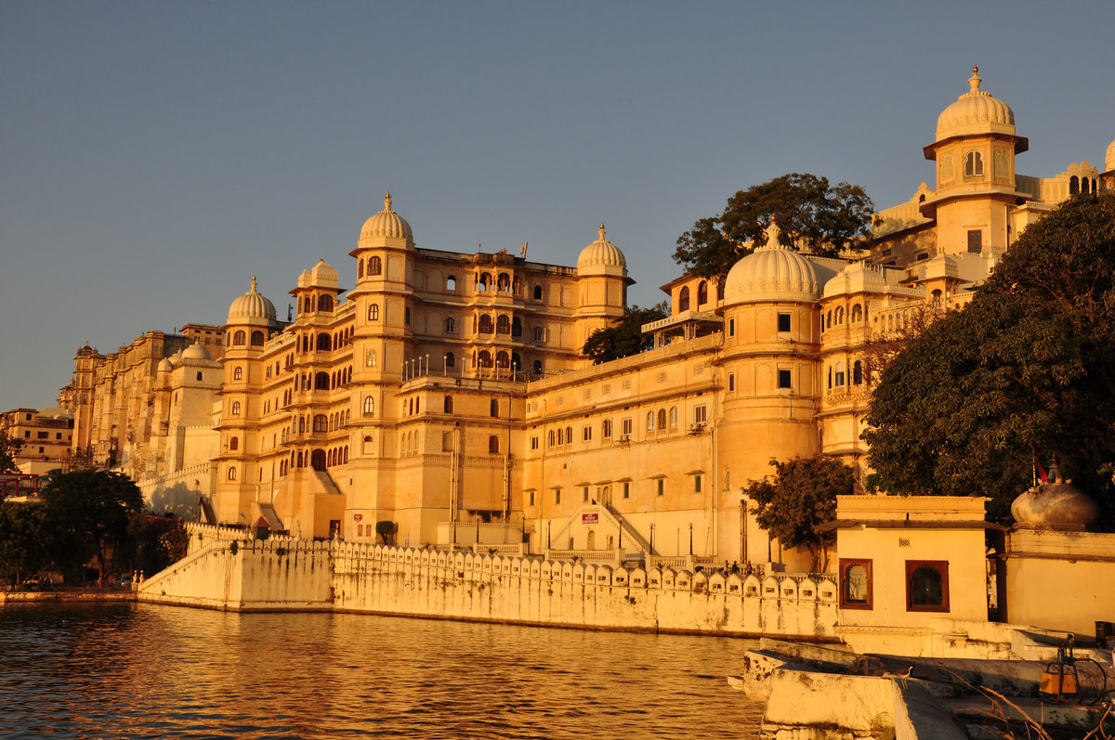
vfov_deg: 29.8
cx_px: 558
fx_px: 1392
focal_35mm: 45
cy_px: 370
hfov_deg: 43.7
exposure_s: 1/200
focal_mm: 30
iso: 200
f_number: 10
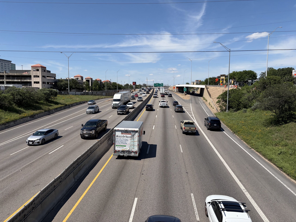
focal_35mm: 26
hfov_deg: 67.3
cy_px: 111
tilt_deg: -4.7
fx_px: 222
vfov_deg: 53.1
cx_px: 148
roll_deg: -2.1
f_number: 1.6
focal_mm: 5.96
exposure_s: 1/6329
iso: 64
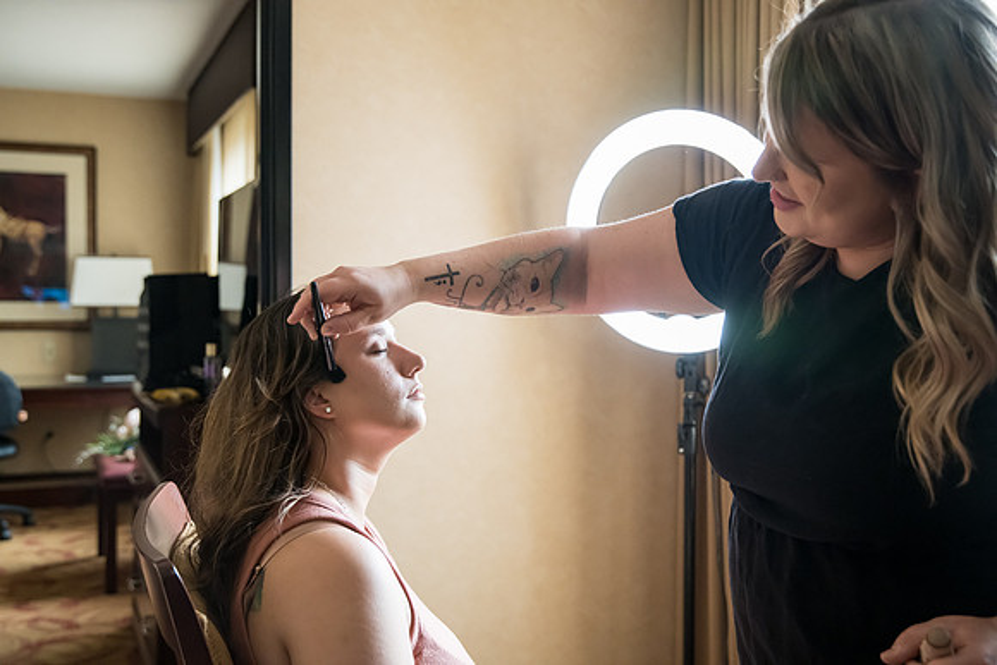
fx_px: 1219
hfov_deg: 44.5
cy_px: 332
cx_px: 498
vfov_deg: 30.5
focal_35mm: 44
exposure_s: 1/320
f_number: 4
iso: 3200
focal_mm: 44
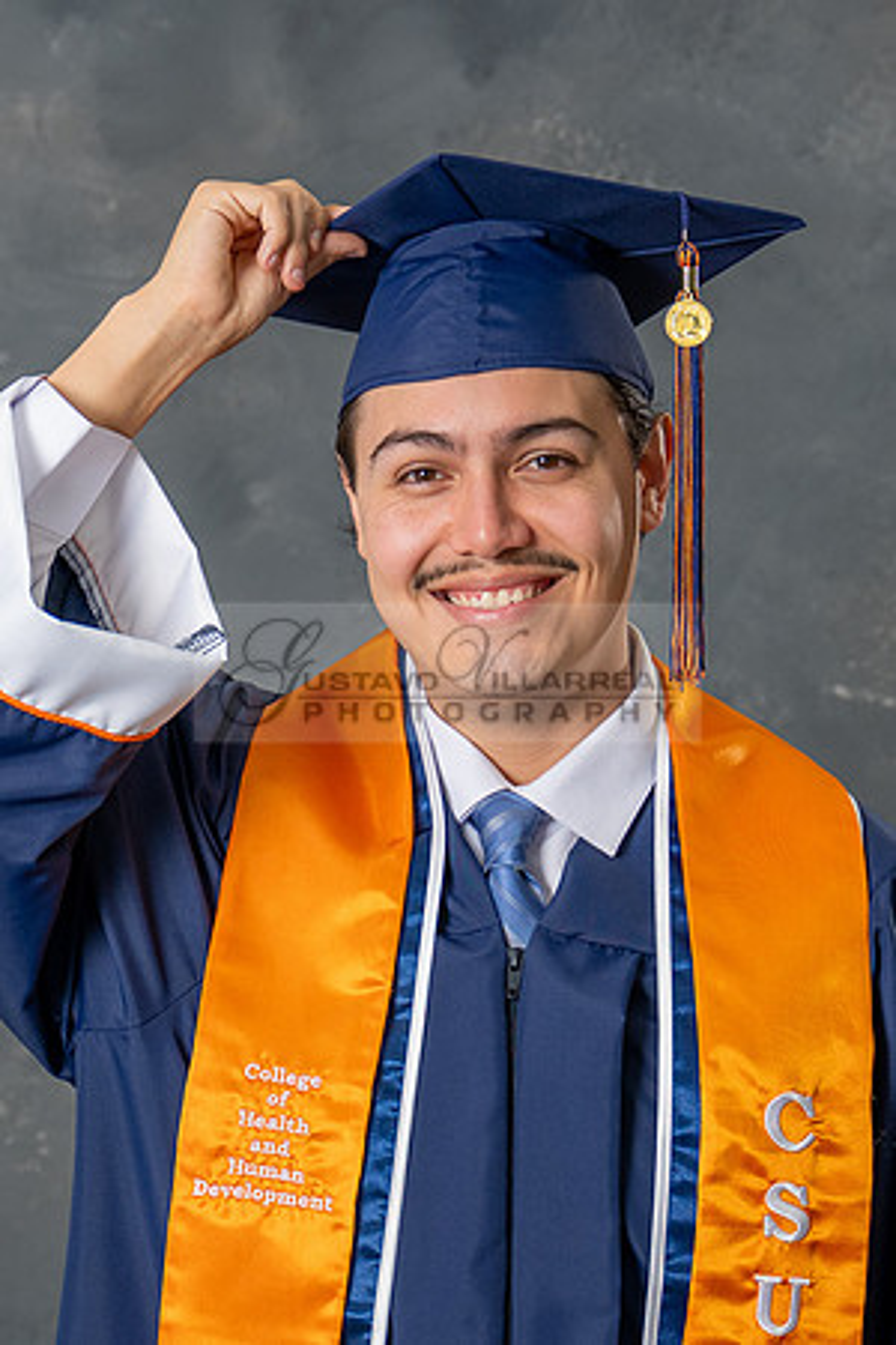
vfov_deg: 14.8
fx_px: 5145
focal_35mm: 138
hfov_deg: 9.9
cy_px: 1057
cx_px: 292
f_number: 3.5
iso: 200
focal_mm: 49
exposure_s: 1/200
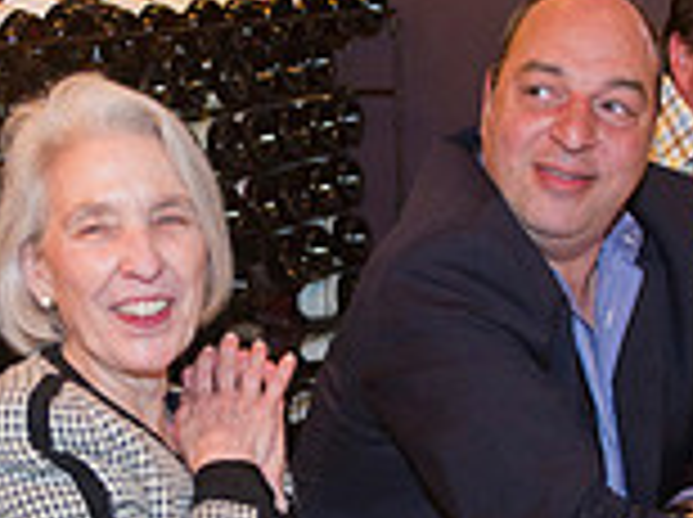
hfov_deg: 20.1
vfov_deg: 15.0
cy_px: 383
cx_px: 297
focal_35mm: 98
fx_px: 1959
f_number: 2.8
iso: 2500
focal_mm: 27
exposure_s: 1/60
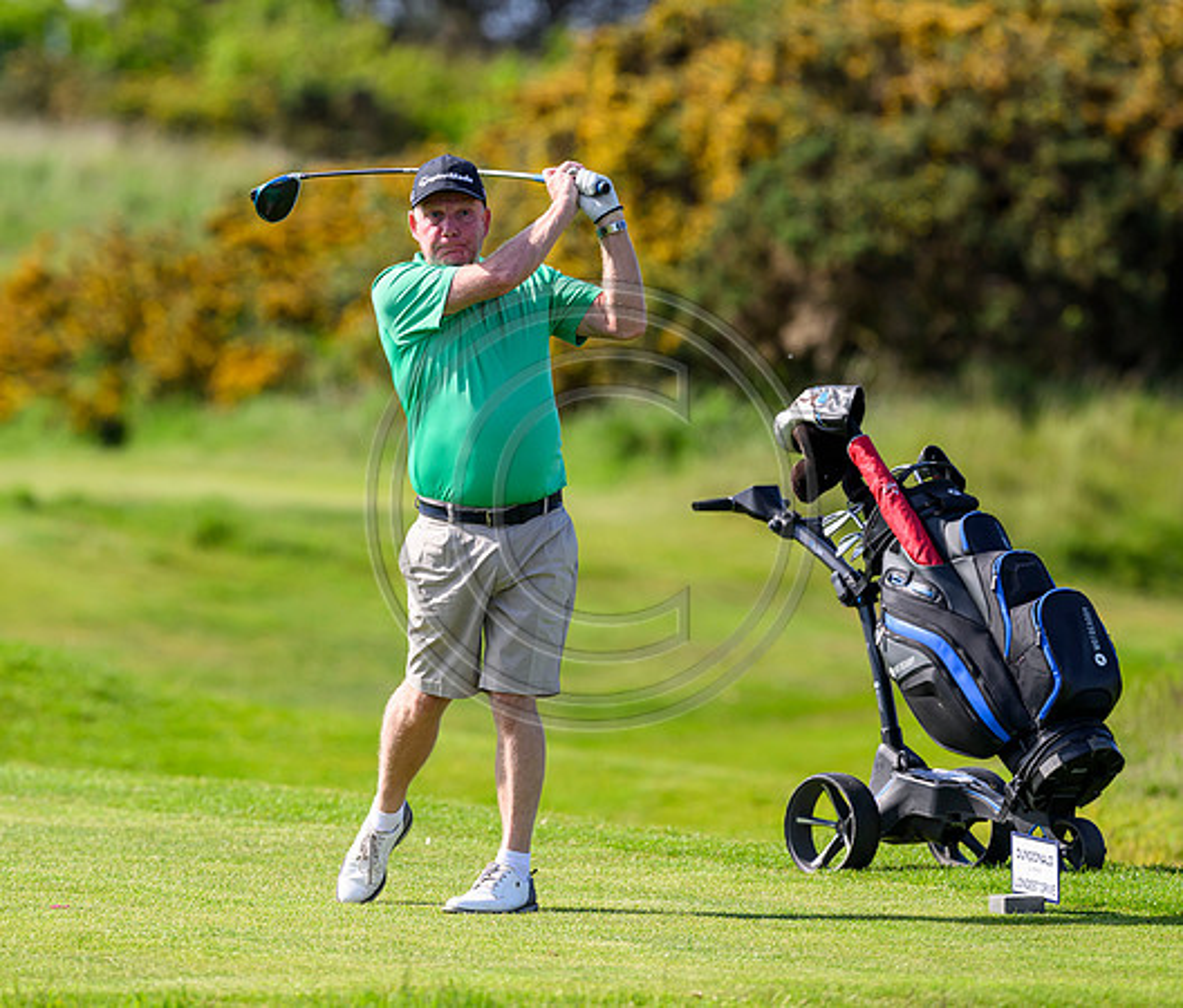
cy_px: 445
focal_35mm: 523
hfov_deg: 3.6
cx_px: 439
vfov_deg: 3.1
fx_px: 18783
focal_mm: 400
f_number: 4.5
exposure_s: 1/2500
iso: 500
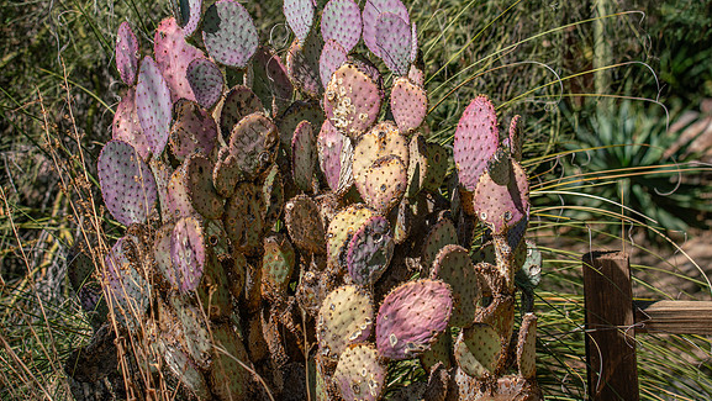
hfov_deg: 13.6
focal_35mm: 158
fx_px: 2984
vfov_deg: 7.7
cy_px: 187
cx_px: 357
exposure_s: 1/500
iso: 100
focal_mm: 150
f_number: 6.3
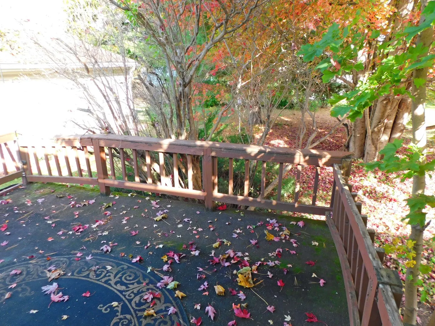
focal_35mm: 23
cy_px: 163
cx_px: 218
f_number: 3
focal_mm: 4
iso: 125
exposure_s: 1/125
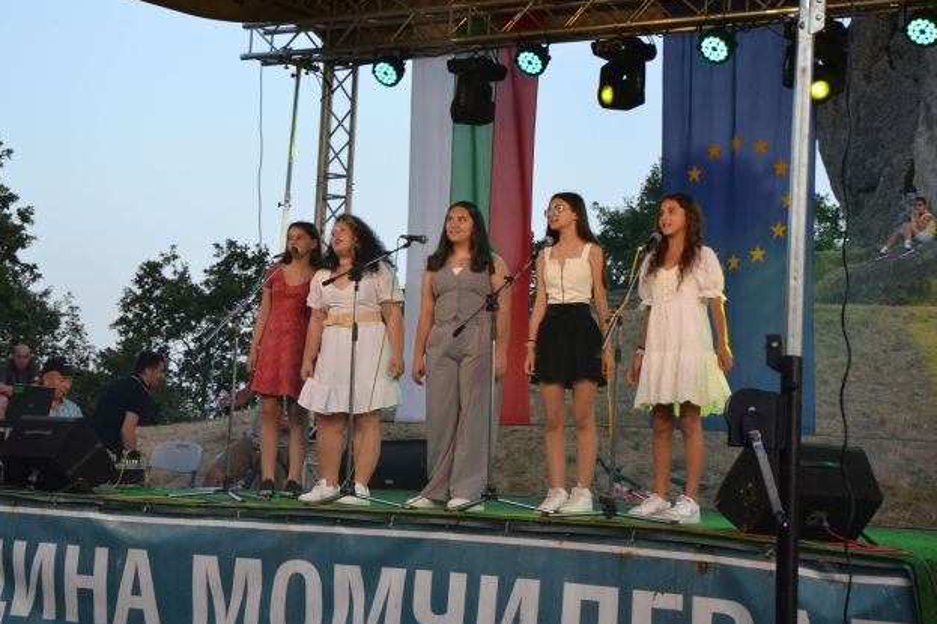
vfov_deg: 17.7
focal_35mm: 77
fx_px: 2003
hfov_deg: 26.3
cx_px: 408
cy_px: 228
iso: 400
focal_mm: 40
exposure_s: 1/100
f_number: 4.8
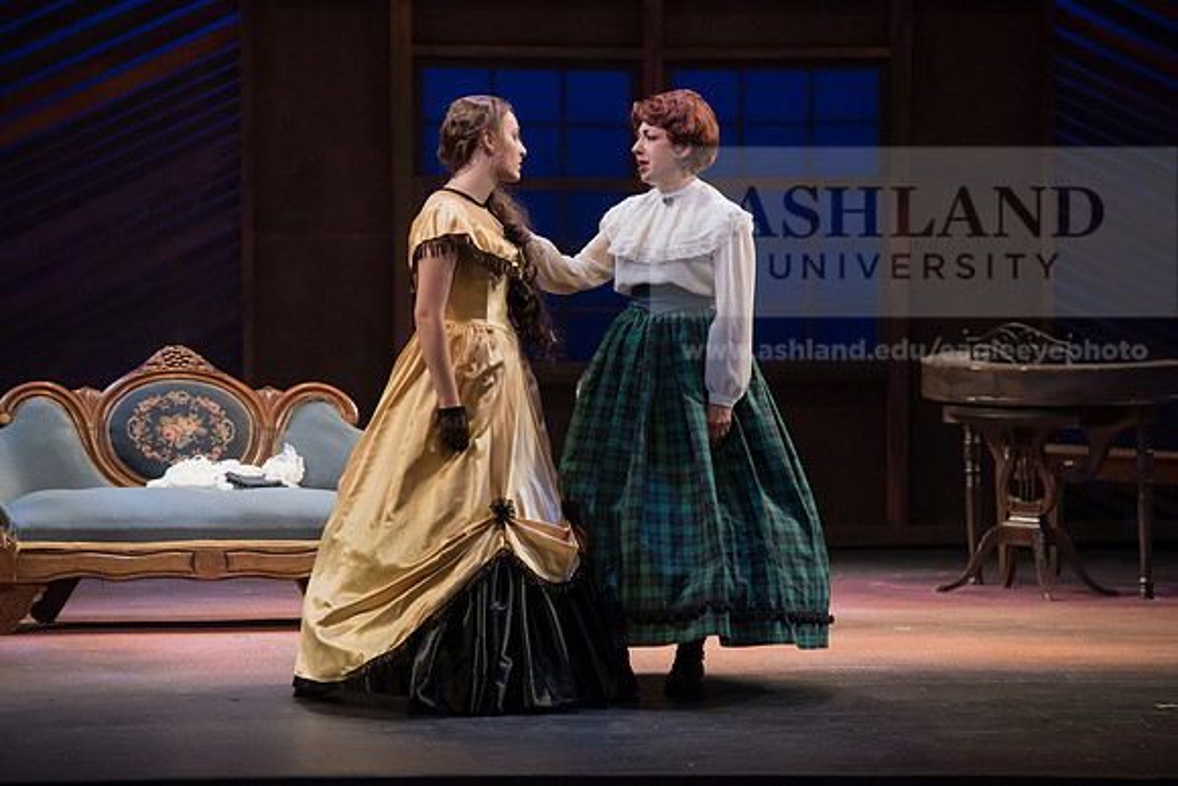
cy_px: 393
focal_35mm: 155
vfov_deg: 8.9
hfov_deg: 13.2
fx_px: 5073
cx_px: 589
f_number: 4
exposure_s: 1/400
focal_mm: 155
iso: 3200
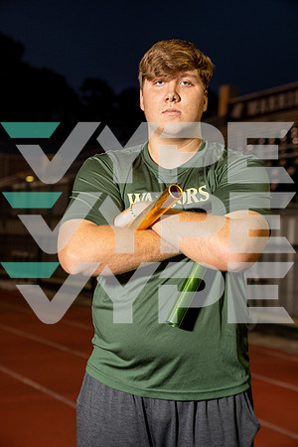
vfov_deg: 33.4
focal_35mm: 60
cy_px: 224
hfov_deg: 22.6
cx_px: 149
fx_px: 745
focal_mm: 60
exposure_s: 1/250
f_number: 3.5
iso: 640
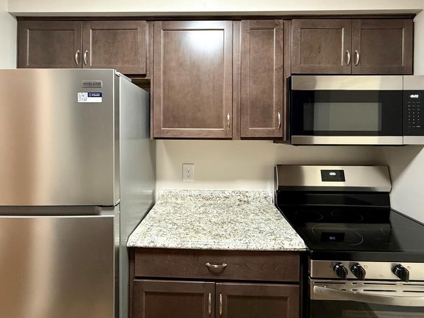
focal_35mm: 19
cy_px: 129
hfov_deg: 84.7
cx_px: 209
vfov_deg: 68.1
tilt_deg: -0.8
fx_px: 233
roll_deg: -0.4
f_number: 2.2
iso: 400
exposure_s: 1/60
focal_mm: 2.22
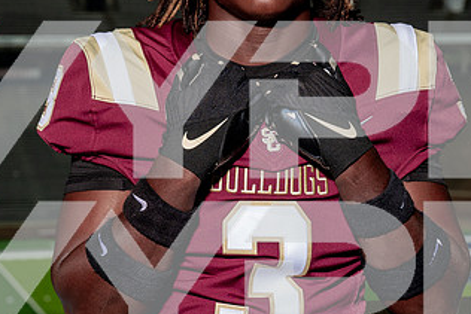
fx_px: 1544
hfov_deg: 17.3
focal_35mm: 118
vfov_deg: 11.6
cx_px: 221
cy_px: 100
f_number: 6.3
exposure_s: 1/250
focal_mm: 64
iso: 640
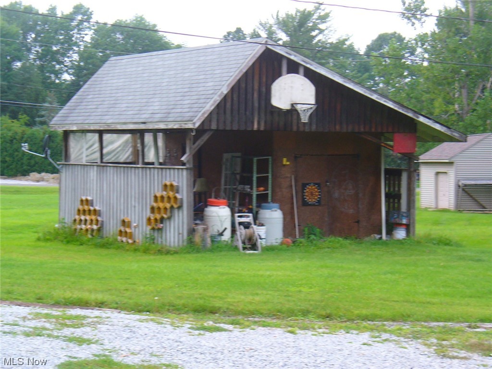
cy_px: 184
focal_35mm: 78
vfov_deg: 18.9
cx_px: 246
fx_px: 1109
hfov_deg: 25.0
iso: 150
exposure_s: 1/60
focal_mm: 12.8
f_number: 3.3
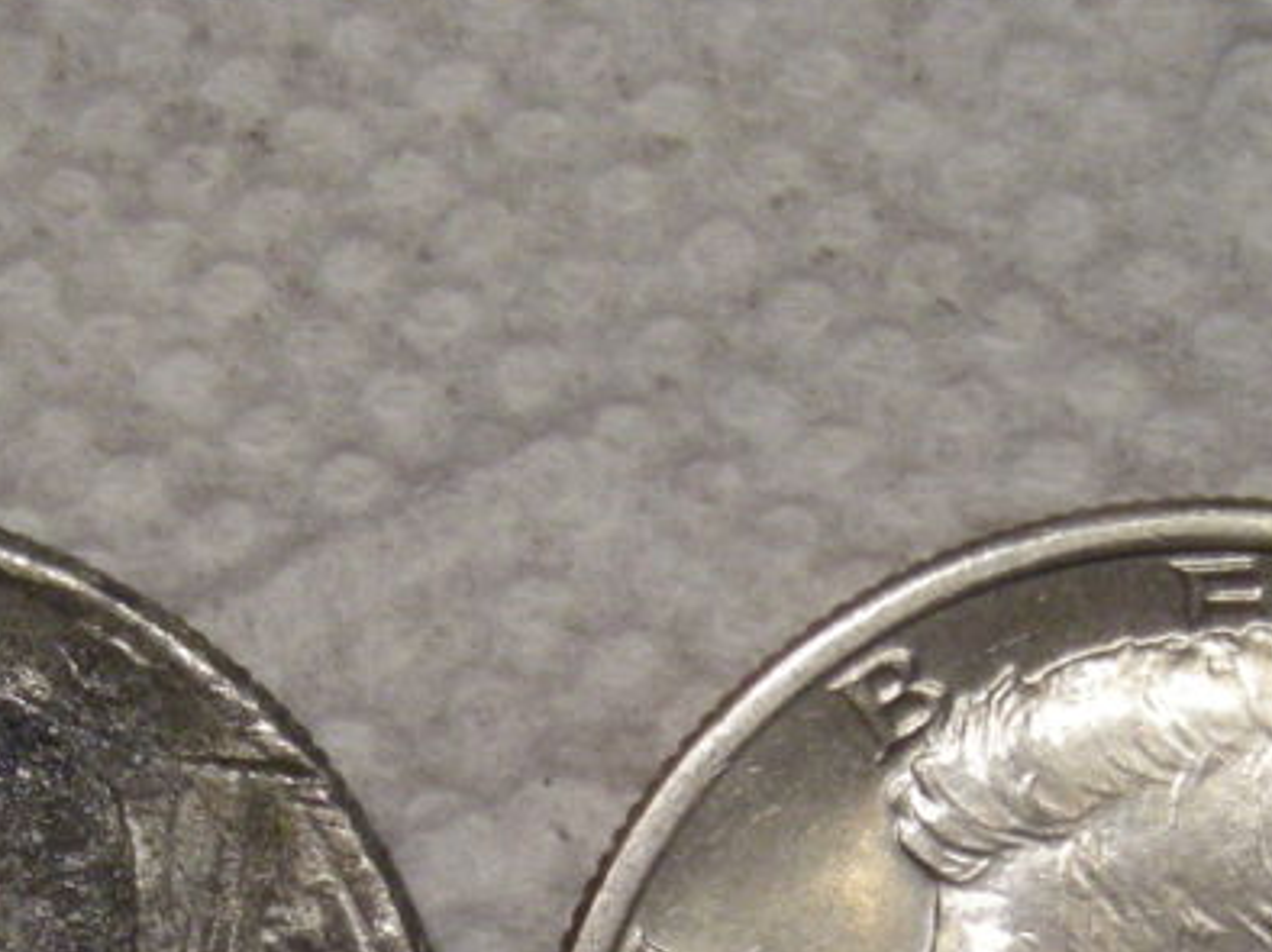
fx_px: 7088
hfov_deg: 10.3
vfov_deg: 7.6
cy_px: 1162
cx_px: 510
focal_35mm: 193
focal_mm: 12.3
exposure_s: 1/55.3
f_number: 3.9
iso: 290
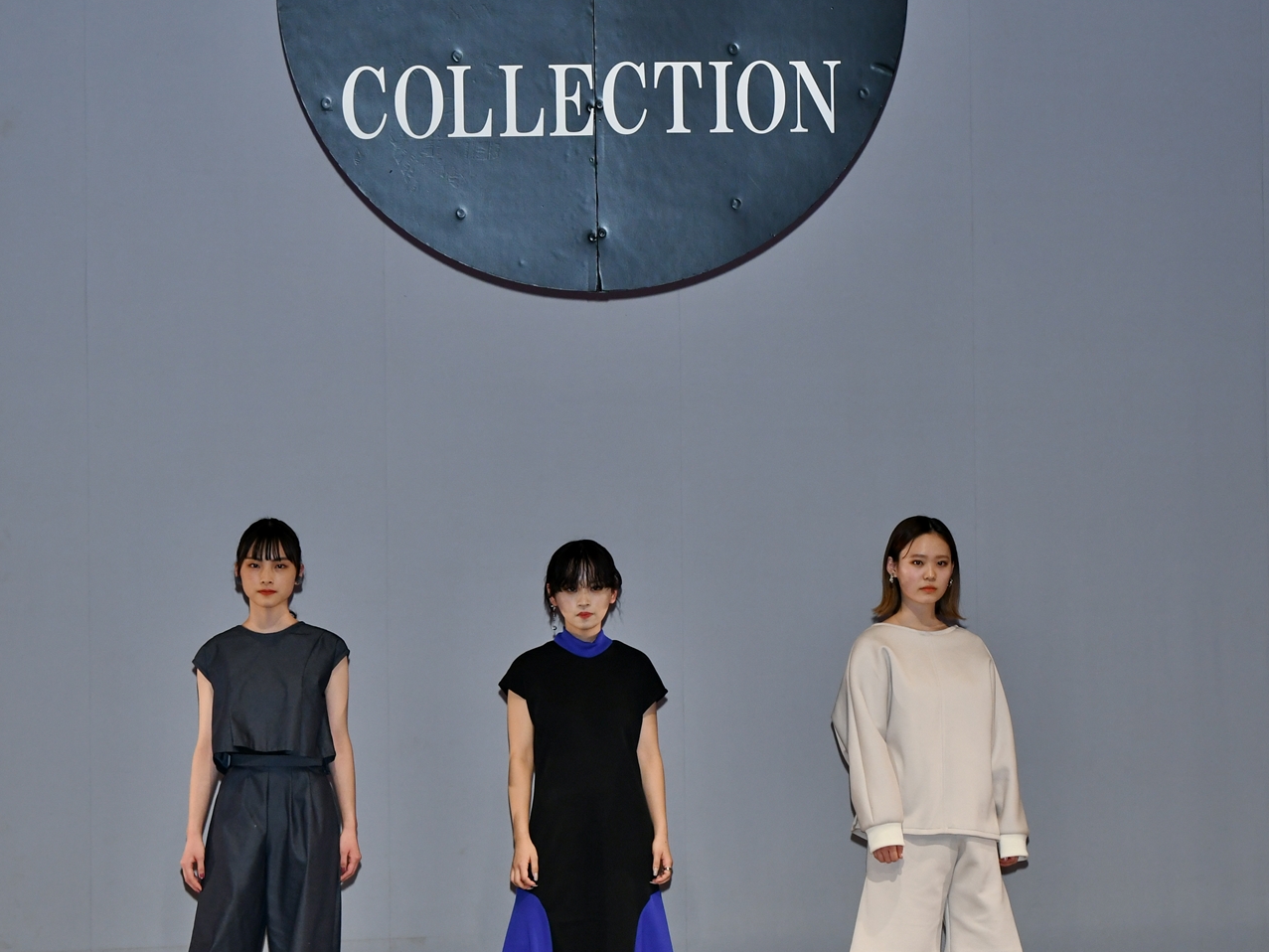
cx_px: 634
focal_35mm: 228
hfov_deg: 8.7
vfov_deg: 6.5
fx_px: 8349
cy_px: 472
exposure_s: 1/250
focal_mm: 105
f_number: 5.6
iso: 800
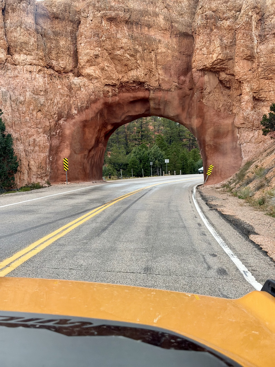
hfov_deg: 30.3
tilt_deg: -6.6
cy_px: 184
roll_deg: +0.5
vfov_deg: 39.7
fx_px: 508
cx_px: 138
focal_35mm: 48
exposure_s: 1/875
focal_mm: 6.76
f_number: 1.78
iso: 100
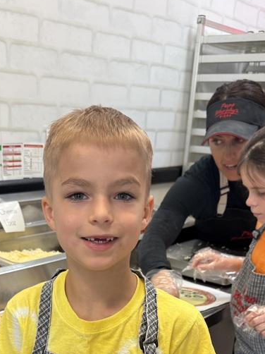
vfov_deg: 35.4
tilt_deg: -26.5
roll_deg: -2.1
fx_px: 501
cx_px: 102
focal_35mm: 49
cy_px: 351
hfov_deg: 29.6
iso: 100
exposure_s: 1/60
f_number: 1.78
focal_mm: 6.76
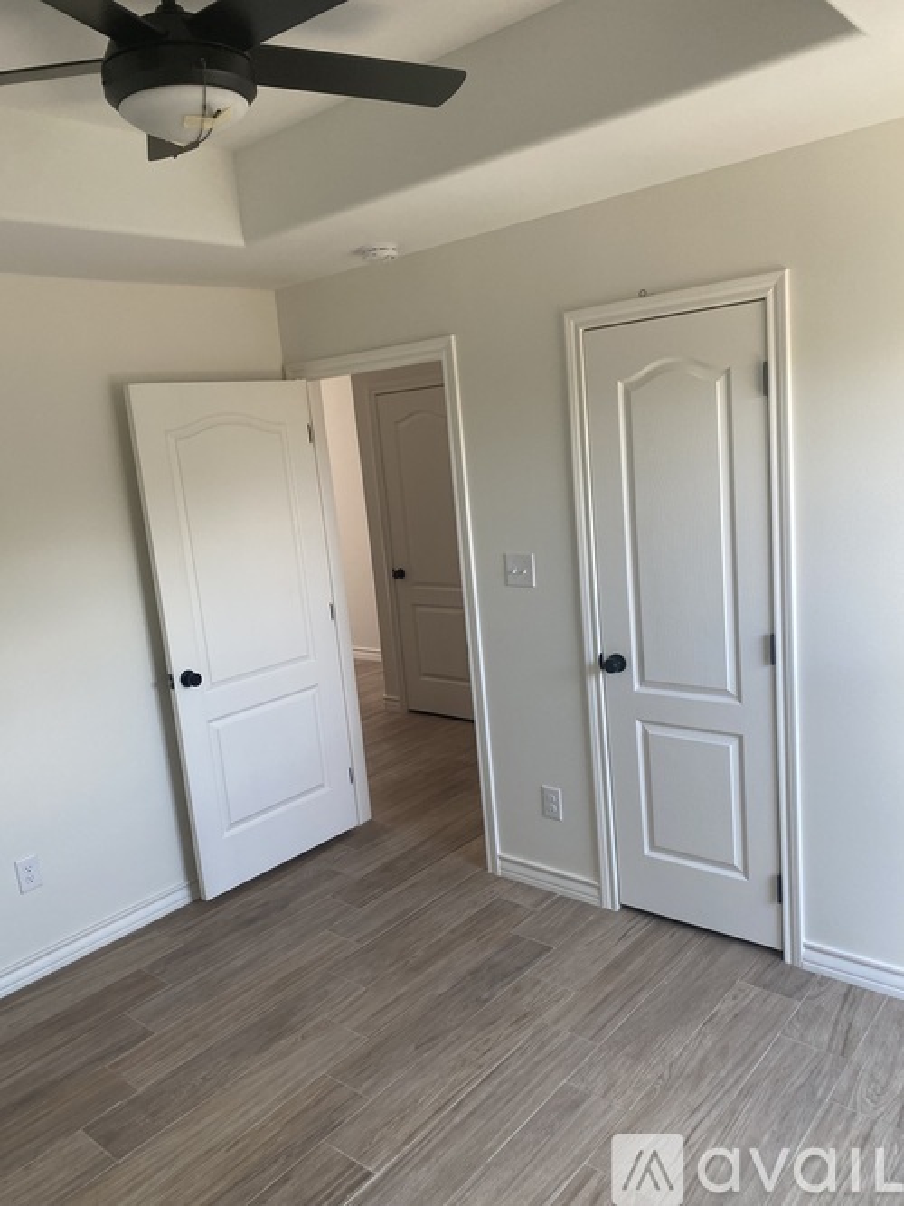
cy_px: 603
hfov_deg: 53.0
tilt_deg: -10.6
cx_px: 452
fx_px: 906
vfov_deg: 67.3
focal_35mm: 26
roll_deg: +5.7
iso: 125
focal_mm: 4.25
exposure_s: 1/117
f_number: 1.8
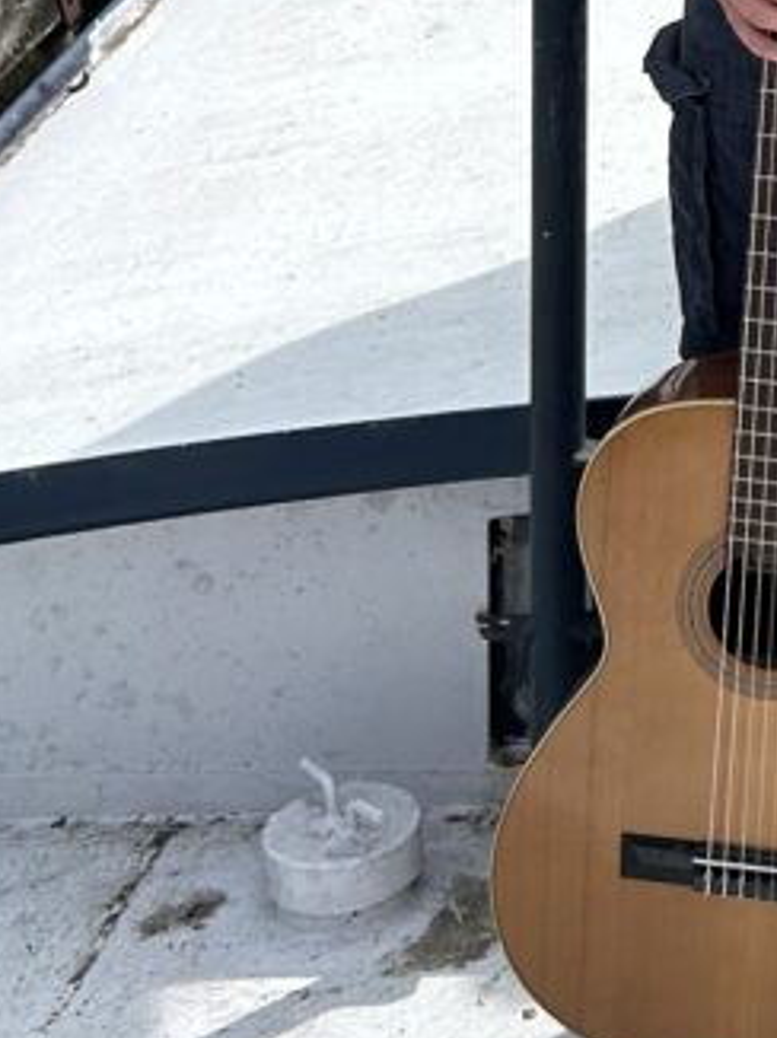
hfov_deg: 12.5
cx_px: 1350
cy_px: -568
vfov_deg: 16.3
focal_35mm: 109
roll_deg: -1.4
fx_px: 3266
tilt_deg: -4.6
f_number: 1.5
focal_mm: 5.7
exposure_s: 1/5587
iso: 50
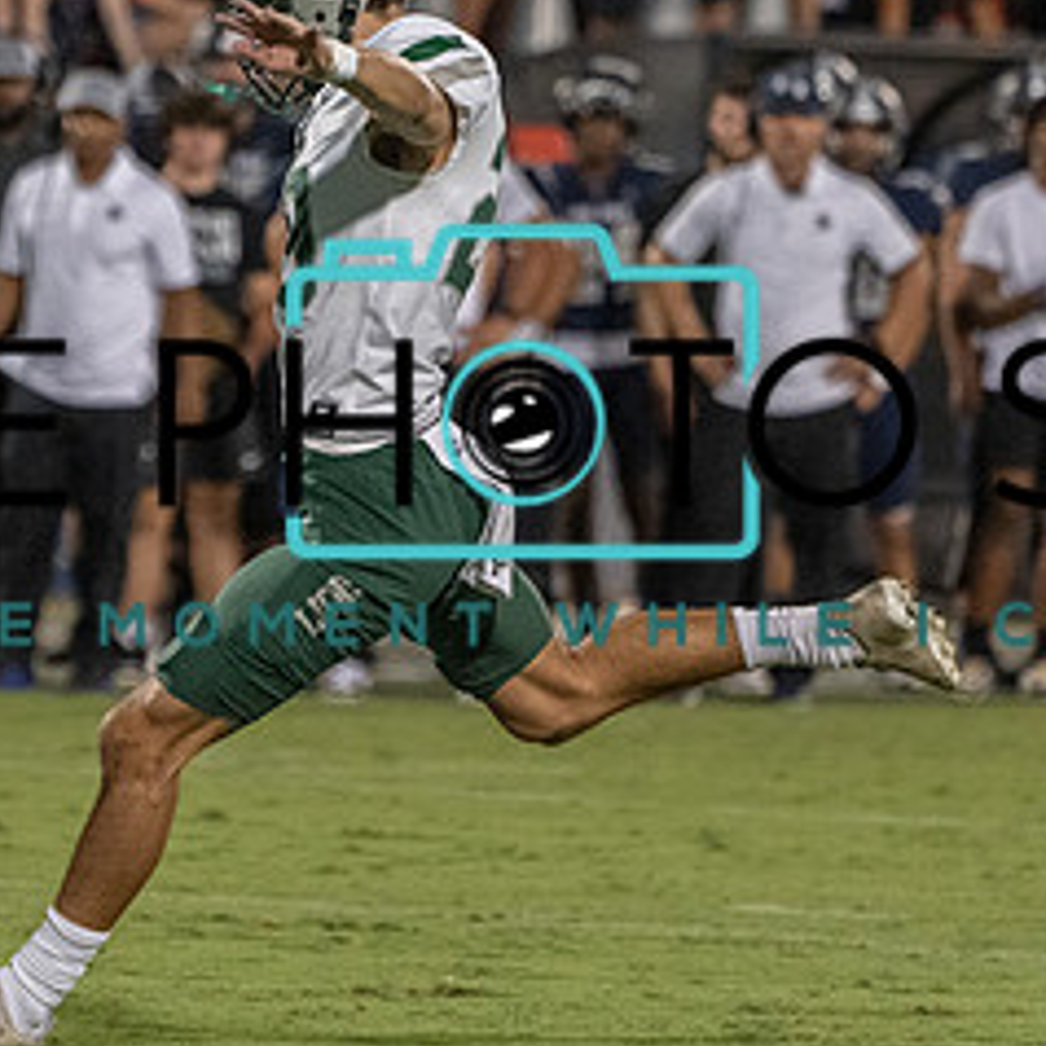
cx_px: 387
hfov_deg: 2.8
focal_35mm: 622
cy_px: 433
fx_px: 21264
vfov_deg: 2.8
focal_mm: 300
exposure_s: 1/1000
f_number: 5.6
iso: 10000
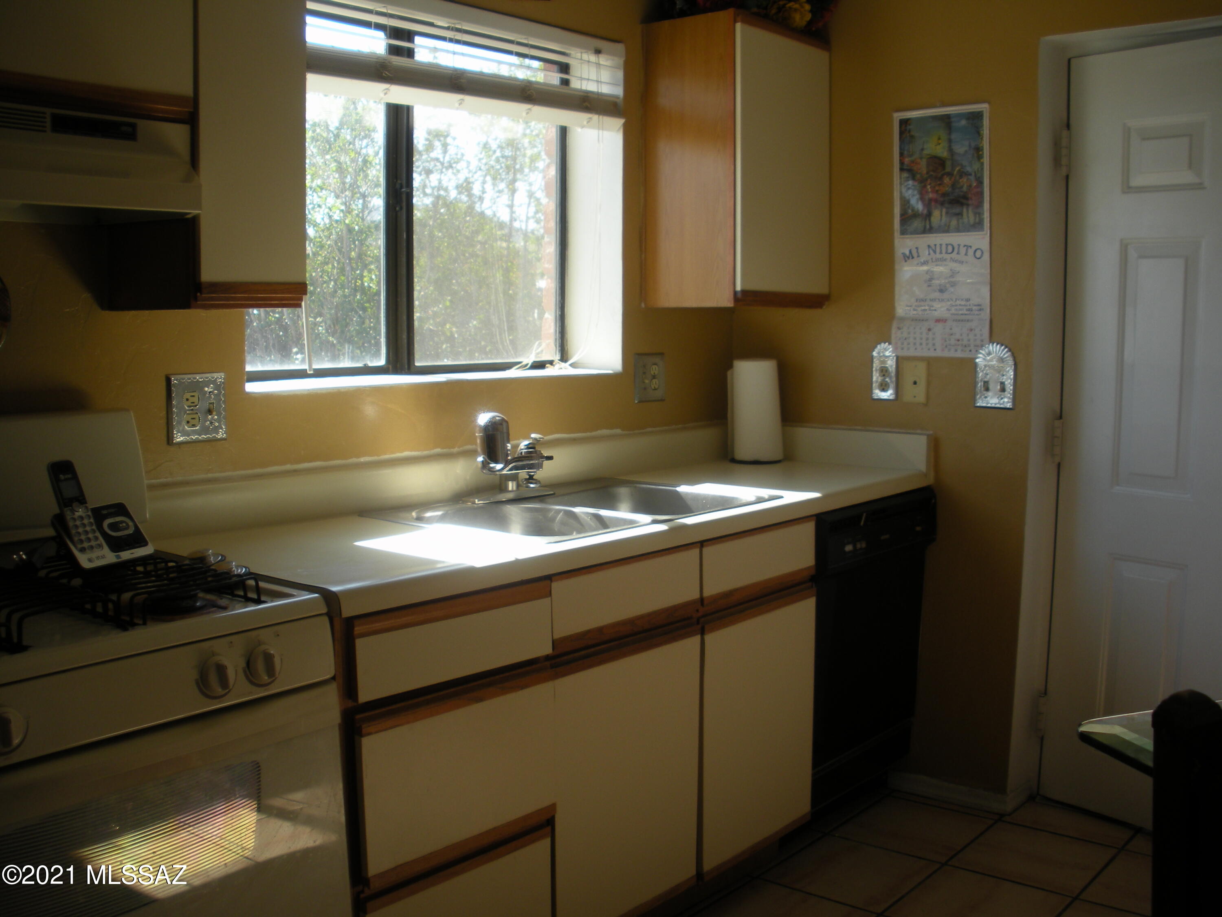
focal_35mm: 35
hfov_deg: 52.6
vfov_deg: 40.7
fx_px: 1236
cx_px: 611
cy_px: 458
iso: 64
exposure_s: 1/63.1
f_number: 3.5
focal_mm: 6.3
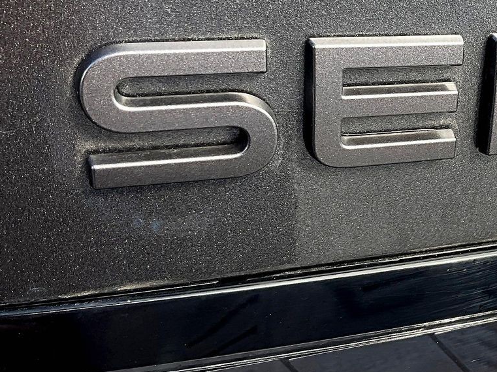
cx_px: 509
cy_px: 98
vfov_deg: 23.8
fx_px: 875
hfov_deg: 29.4
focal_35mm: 61
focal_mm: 3
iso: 20
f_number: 1.8
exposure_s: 1/227
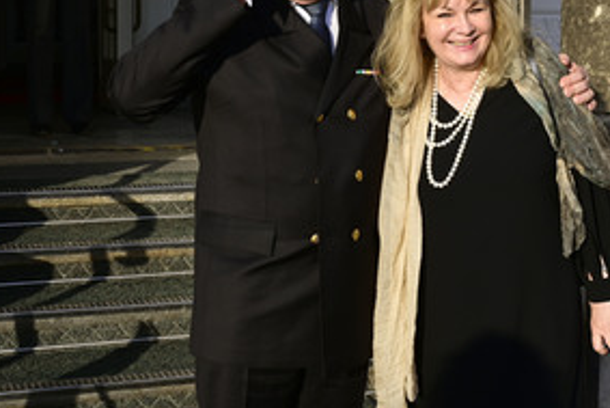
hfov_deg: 28.8
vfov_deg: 19.4
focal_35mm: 70
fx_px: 1187
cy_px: 127
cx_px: 355
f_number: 16
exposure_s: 1/200
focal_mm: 44
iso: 400
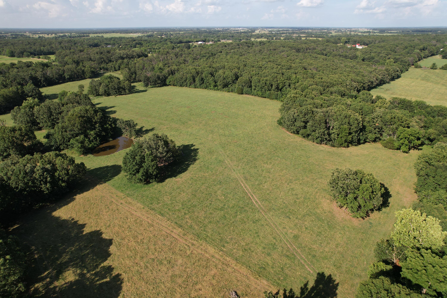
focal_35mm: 22
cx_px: 224
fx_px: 273
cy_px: 149
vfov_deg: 57.2
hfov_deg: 78.6
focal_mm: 8.38
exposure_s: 1/180
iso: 100
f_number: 2.8
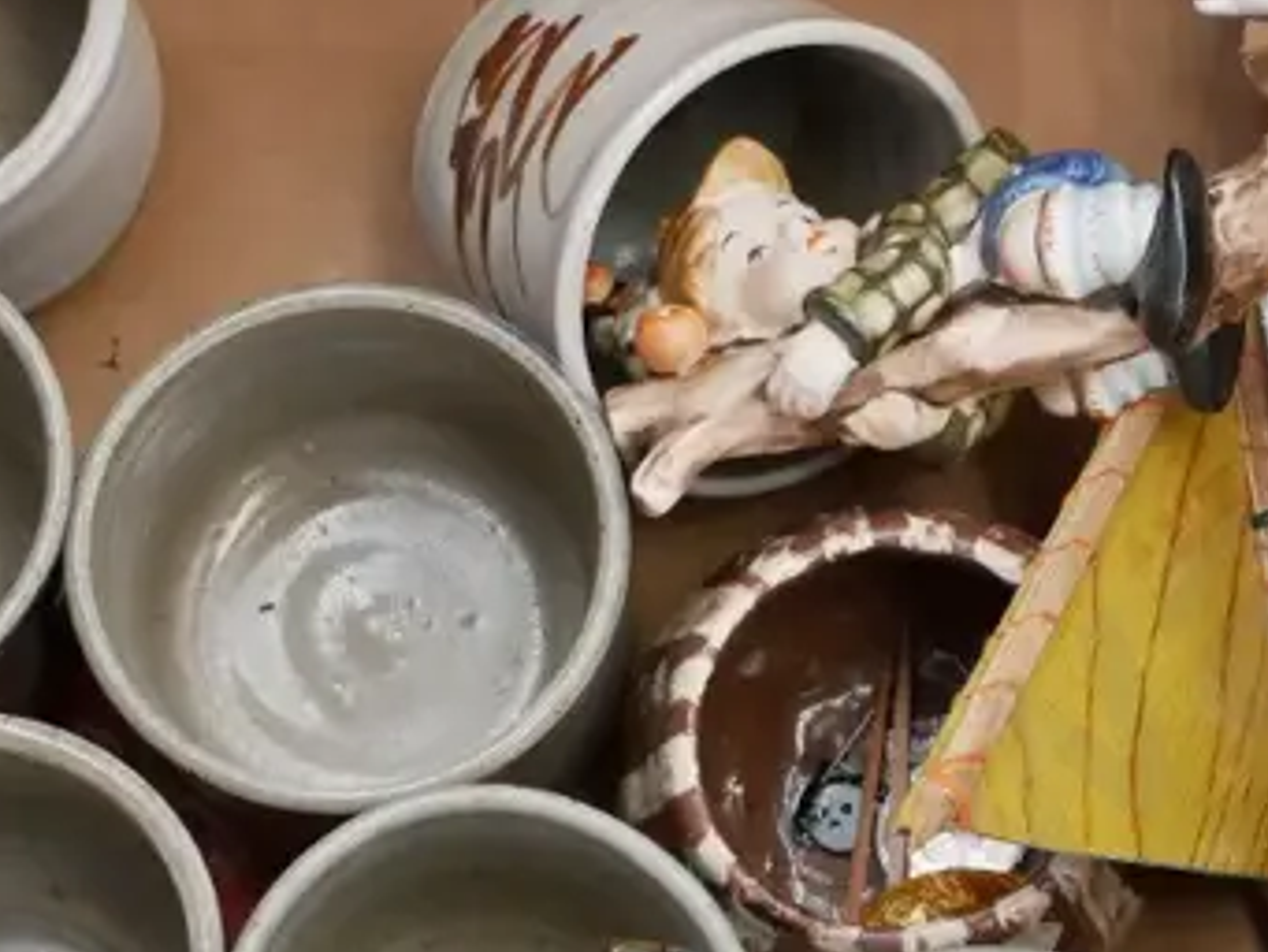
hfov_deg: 10.9
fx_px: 6596
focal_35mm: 180
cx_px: 1119
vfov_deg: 8.2
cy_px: 714
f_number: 4.9
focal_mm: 30
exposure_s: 1/60
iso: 2500
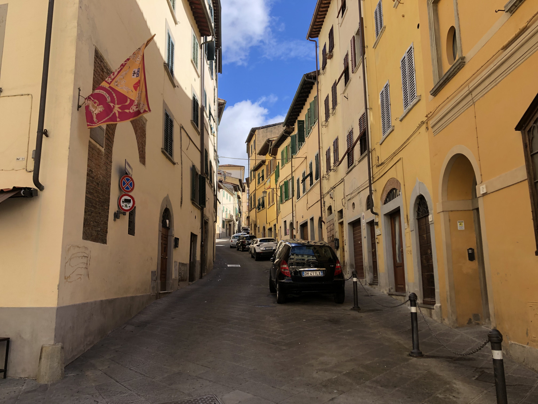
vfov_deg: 49.7
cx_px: 269
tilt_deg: +10.2
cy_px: 202
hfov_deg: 63.4
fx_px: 435
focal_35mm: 28
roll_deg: +1.4
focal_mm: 4
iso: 20
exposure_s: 1/867
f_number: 1.8
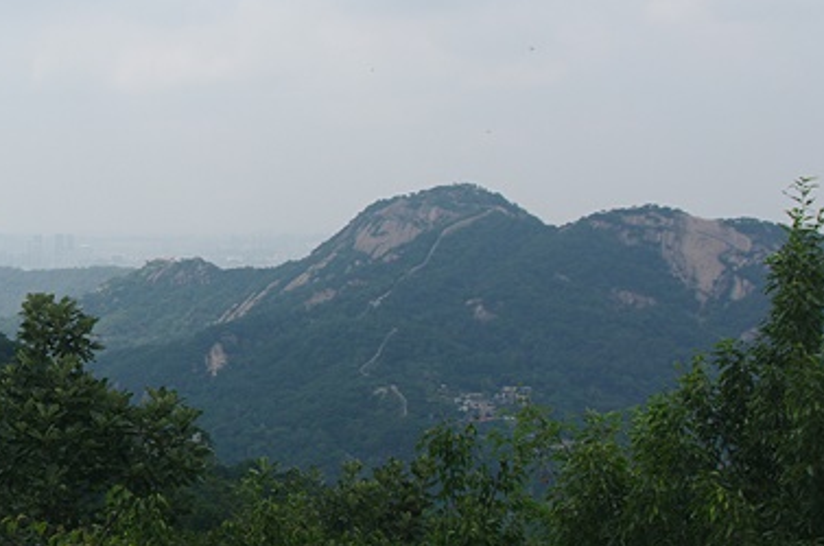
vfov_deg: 15.6
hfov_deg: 22.2
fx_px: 1996
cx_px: -59
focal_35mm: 87
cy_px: 258
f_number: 7.1
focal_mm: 24.38
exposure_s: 1/500
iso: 200
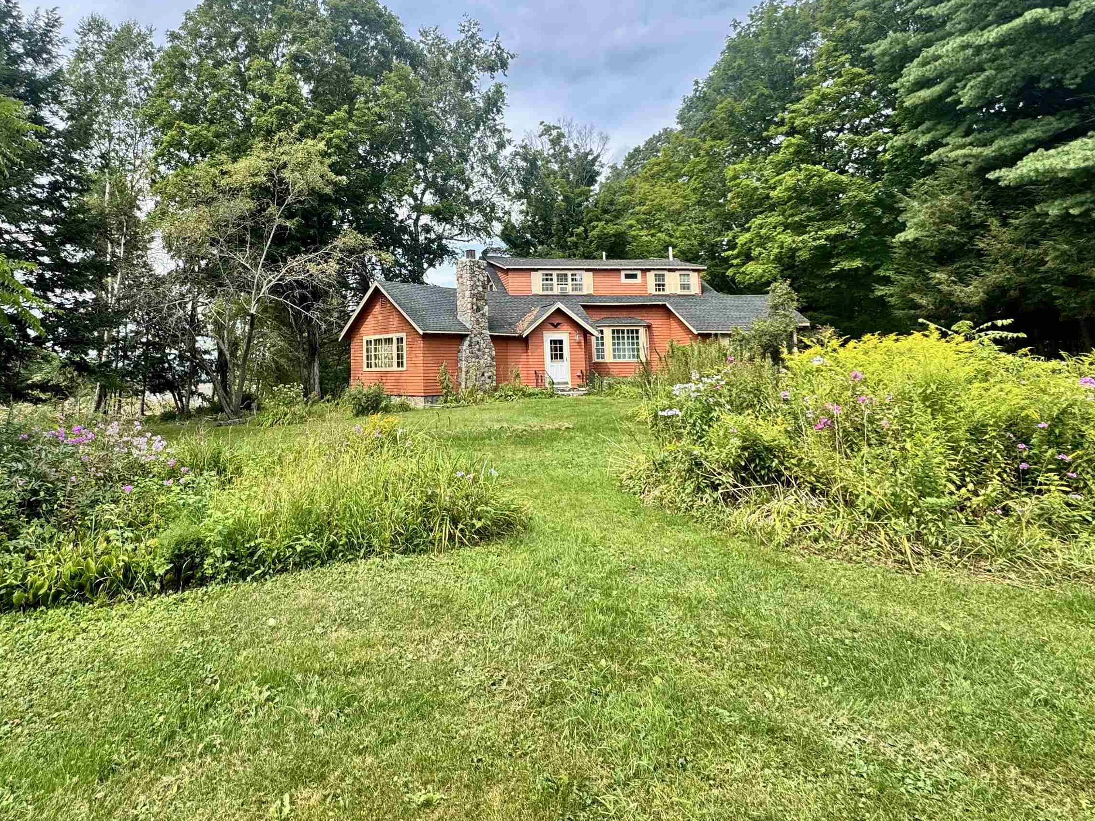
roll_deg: +0.6
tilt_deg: +5.3
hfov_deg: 82.3
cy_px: 313
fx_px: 601
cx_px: 382
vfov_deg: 67.7
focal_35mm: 19
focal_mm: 2.22
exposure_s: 1/556
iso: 40
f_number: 2.2
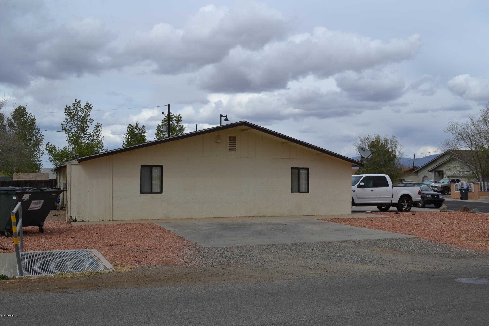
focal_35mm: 36
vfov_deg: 36.9
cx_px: 244
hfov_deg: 53.1
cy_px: 163
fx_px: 489
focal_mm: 24
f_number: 9
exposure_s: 1/320
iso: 100
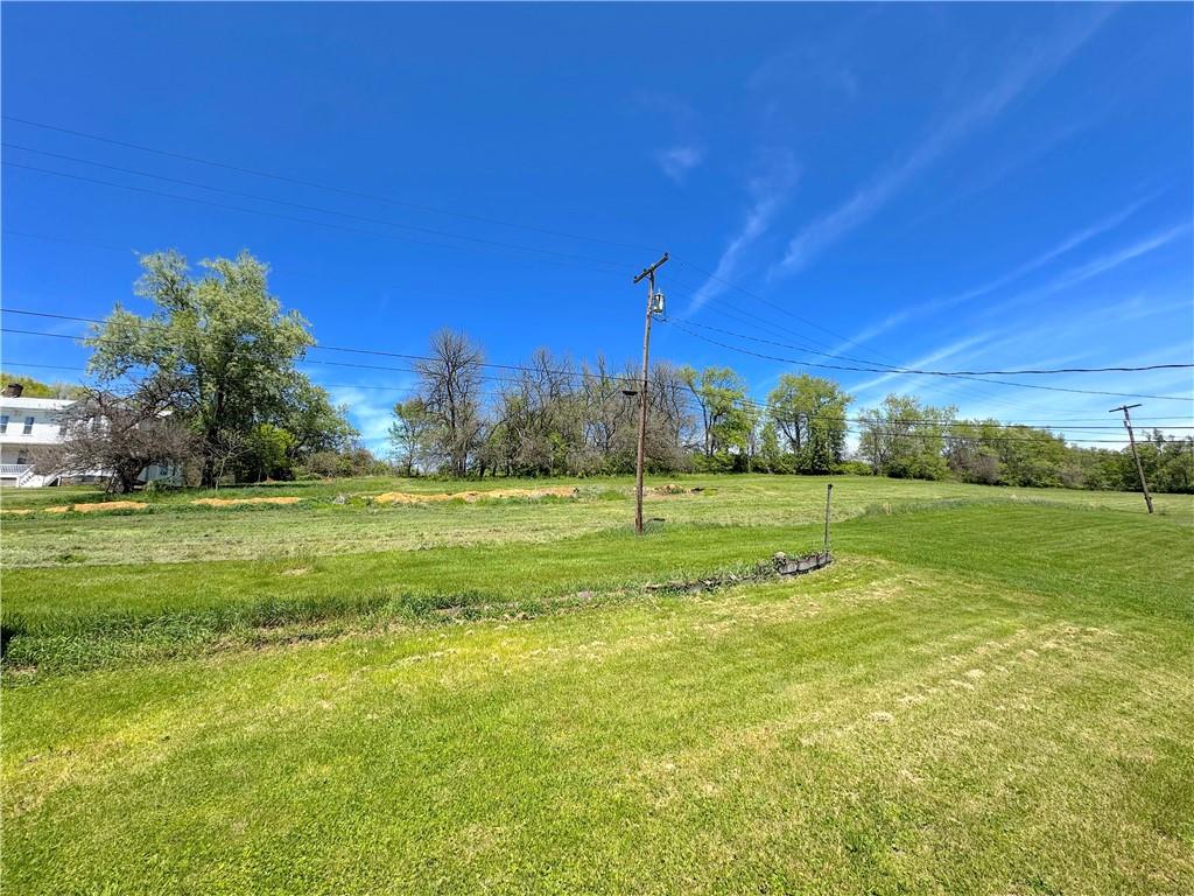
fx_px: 483
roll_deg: +2.2
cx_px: 597
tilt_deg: +10.1
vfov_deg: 85.7
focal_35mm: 14
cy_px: 448
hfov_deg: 102.1
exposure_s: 1/1449
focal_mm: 2.22
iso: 50
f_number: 2.2
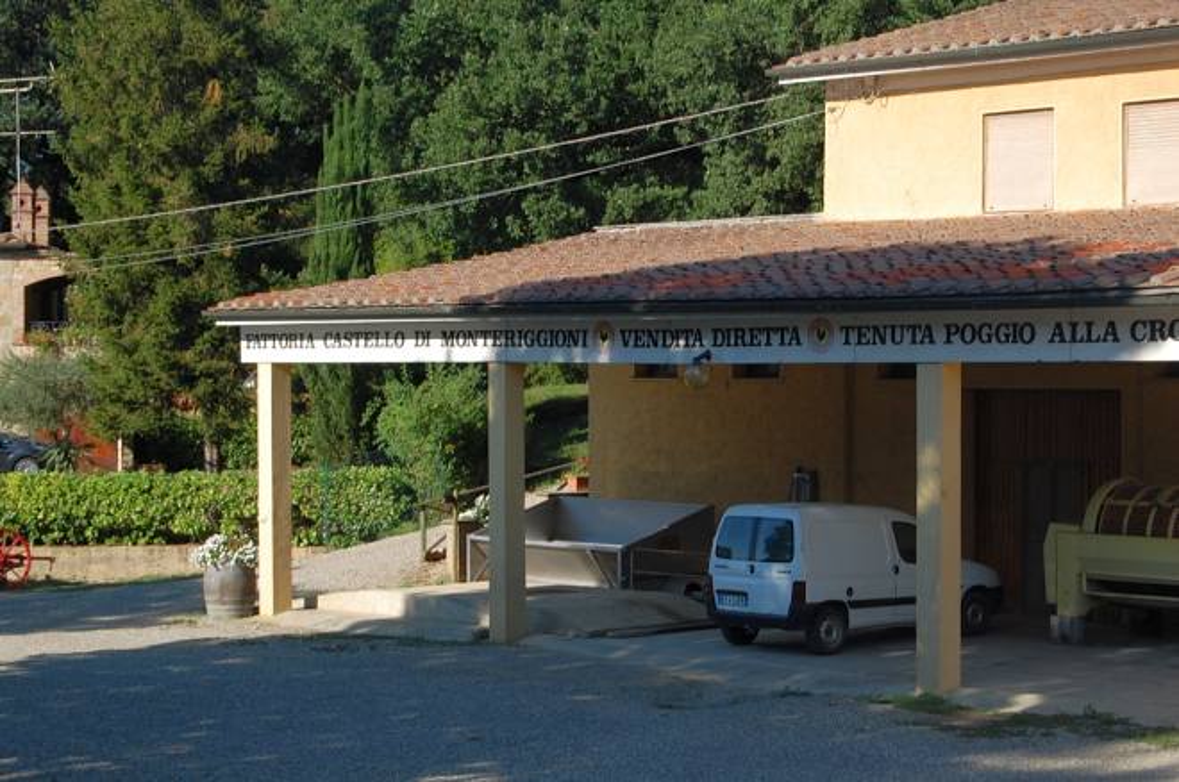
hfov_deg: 24.7
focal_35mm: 82
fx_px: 2698
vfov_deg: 16.5
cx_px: 590
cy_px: 391
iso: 320
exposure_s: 1/250
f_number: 10
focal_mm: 55
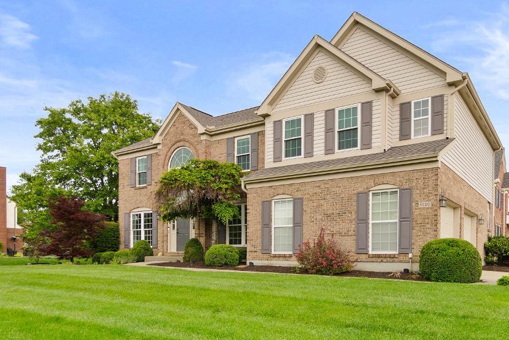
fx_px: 382
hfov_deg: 66.4
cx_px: 317
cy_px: 240
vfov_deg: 46.8
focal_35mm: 27
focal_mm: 10
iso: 400
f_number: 4.5
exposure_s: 1/30
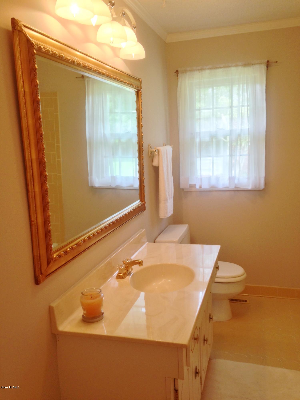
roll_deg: +2.0
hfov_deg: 42.9
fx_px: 381
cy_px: 200
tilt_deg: -9.2
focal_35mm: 33
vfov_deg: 55.4
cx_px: 150
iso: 64
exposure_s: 1/40
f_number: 2.4
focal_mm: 4.12
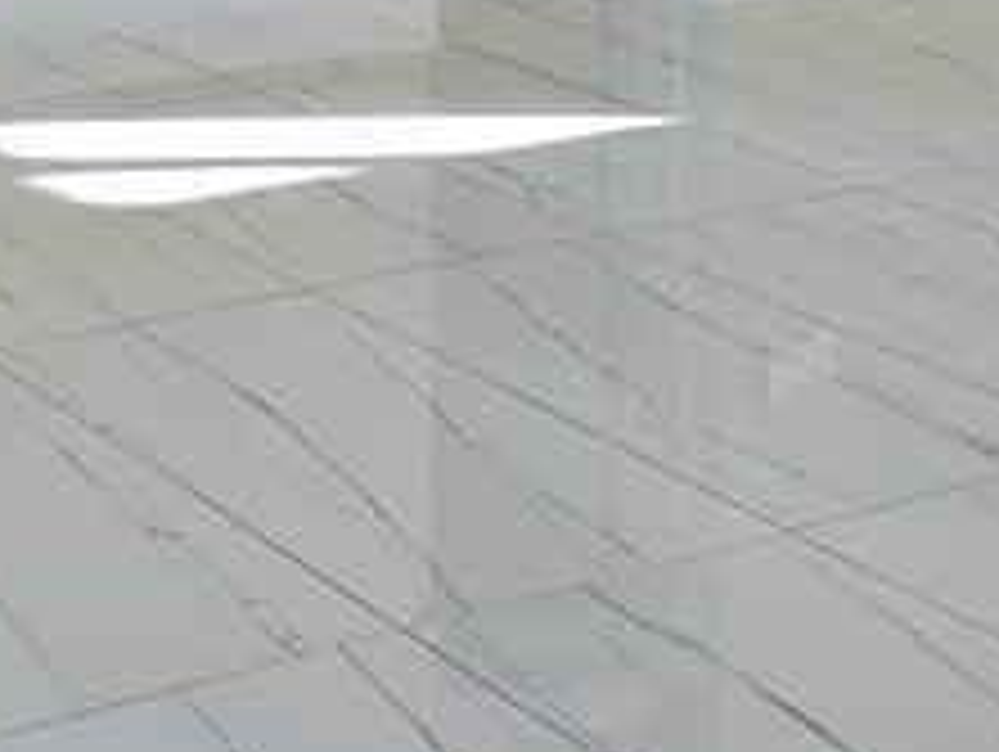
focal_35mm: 106
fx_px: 3062
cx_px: 230
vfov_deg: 12.8
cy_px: -554
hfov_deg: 18.4
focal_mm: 6.3
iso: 40
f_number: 1.7
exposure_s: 1/120
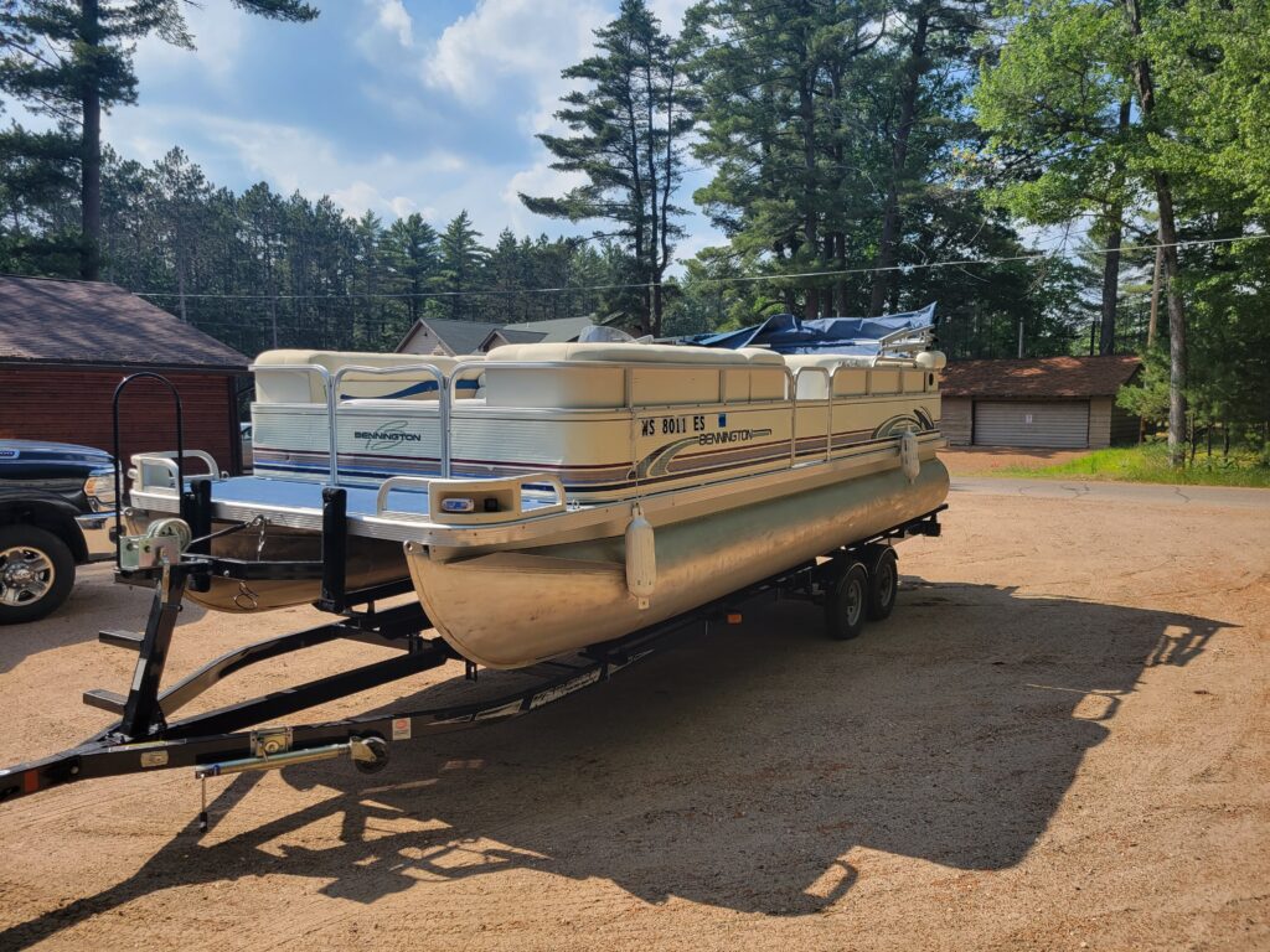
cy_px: 476
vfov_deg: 53.1
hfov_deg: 67.3
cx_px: 635
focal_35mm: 26
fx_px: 954
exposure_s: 1/1799
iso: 40
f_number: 1.8
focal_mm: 5.4
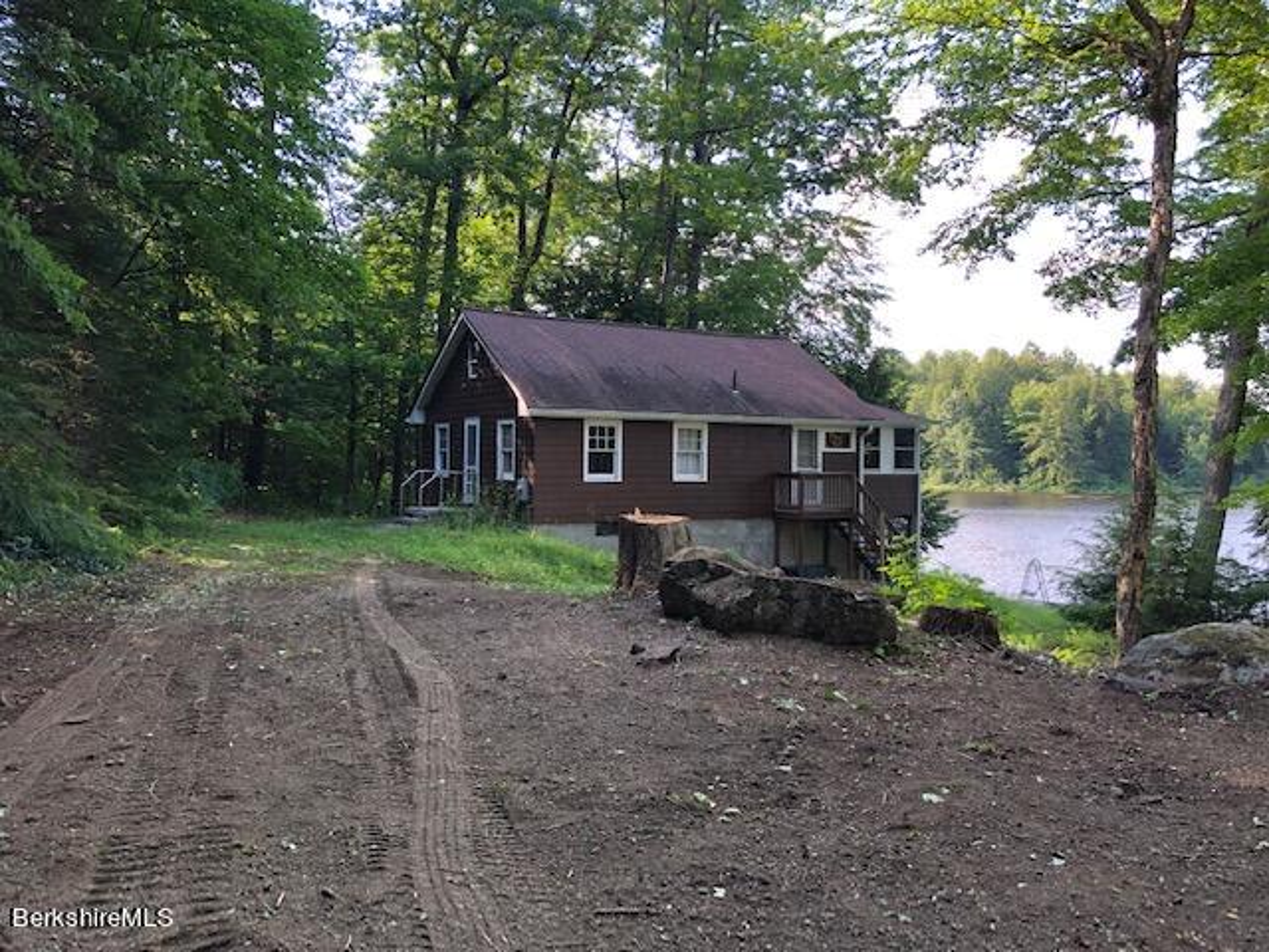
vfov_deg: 49.7
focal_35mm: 28
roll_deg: +0.7
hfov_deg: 63.4
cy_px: 476
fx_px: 1026
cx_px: 634
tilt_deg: -1.6
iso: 25
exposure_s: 1/120
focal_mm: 3.99
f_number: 1.8
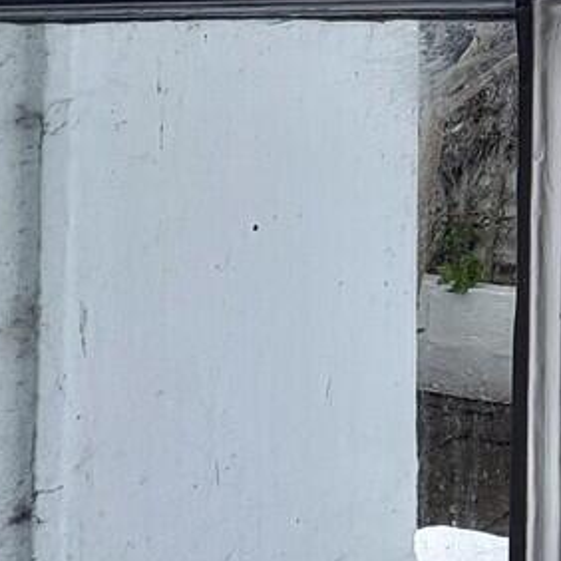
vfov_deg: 35.0
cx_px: 987
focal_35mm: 45
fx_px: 825
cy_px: 40
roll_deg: +0.8
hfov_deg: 22.8
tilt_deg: +0.4
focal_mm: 2.22
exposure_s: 1/578
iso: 40
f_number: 2.2
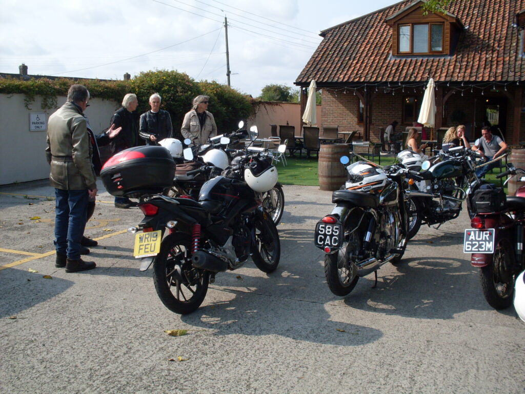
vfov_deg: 37.7
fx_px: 576
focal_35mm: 38
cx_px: 262
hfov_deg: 49.0
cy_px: 197
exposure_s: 1/180
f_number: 8.4
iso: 80
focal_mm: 6.3
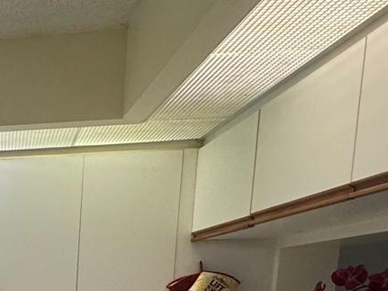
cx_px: -168
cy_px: 374
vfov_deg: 24.6
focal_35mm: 52
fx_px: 583
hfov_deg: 27.6
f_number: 2.2
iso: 160
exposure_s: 1/120
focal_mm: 2.22
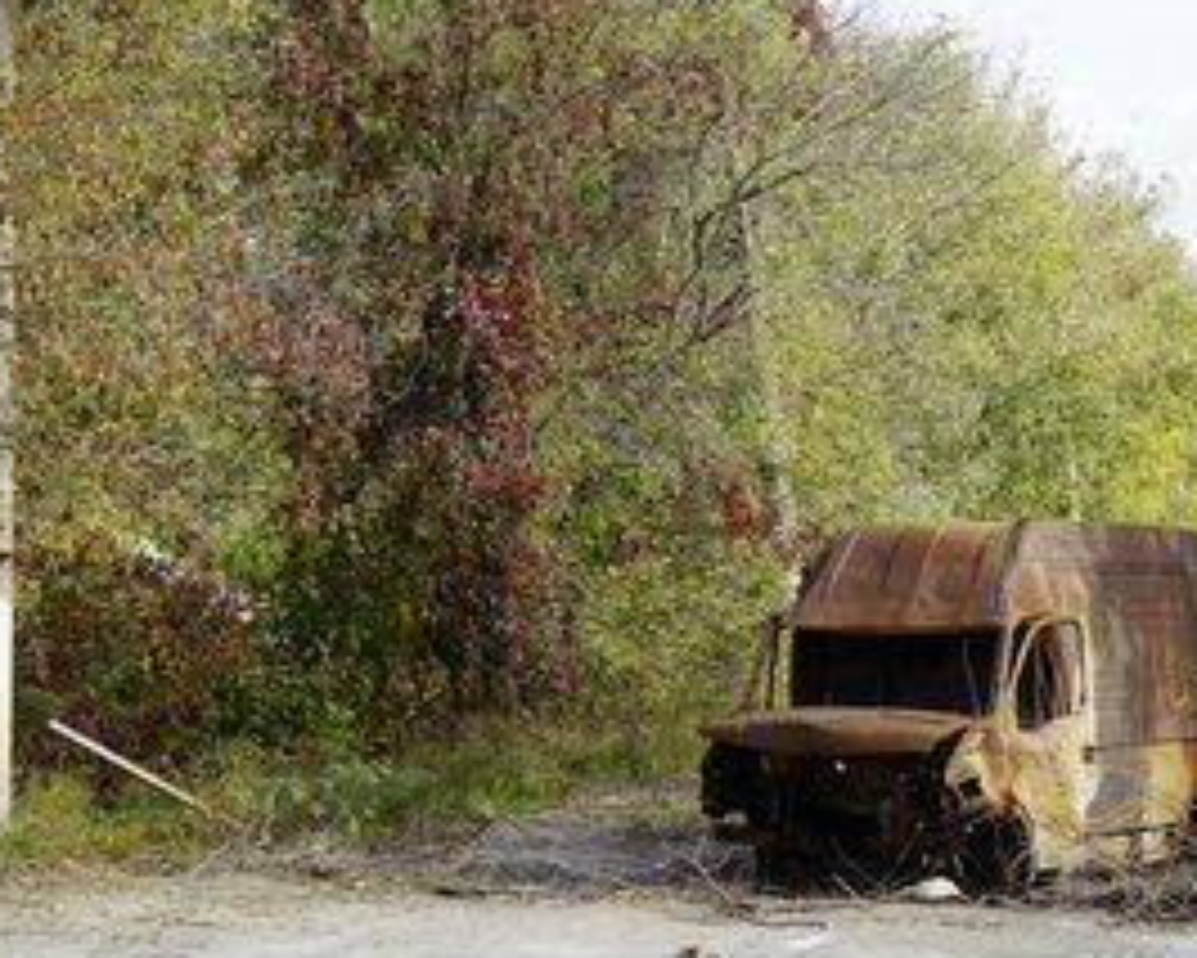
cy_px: 430
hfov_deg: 19.9
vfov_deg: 16.0
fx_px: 3402
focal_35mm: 96
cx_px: 698
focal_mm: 68
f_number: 9
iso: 100
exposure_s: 1/100
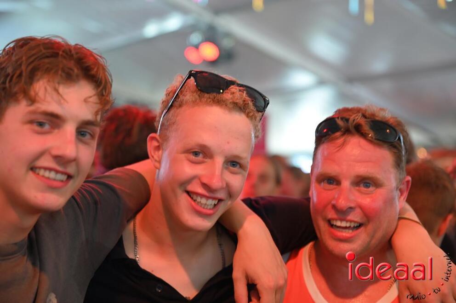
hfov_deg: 28.9
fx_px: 886
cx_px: 228
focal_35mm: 70
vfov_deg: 19.4
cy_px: 152
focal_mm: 70
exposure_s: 1/125
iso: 1600
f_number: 2.8
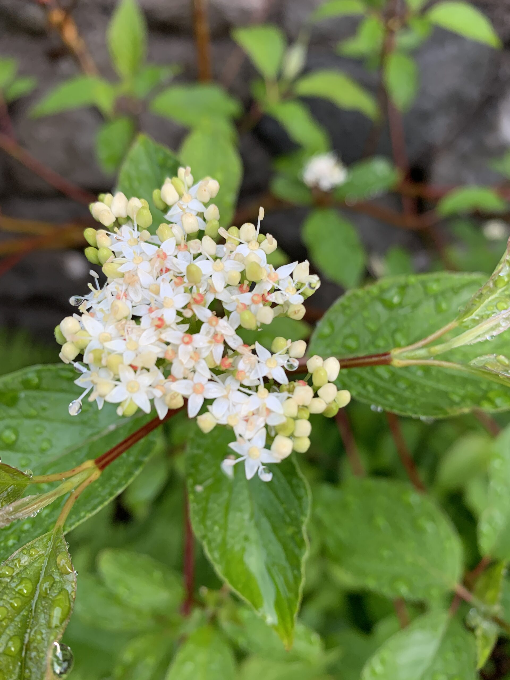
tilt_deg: -53.6
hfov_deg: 53.1
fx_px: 511
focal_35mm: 26
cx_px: 255
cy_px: 340
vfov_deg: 67.3
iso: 40
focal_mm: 4.25
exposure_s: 1/121
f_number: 1.8
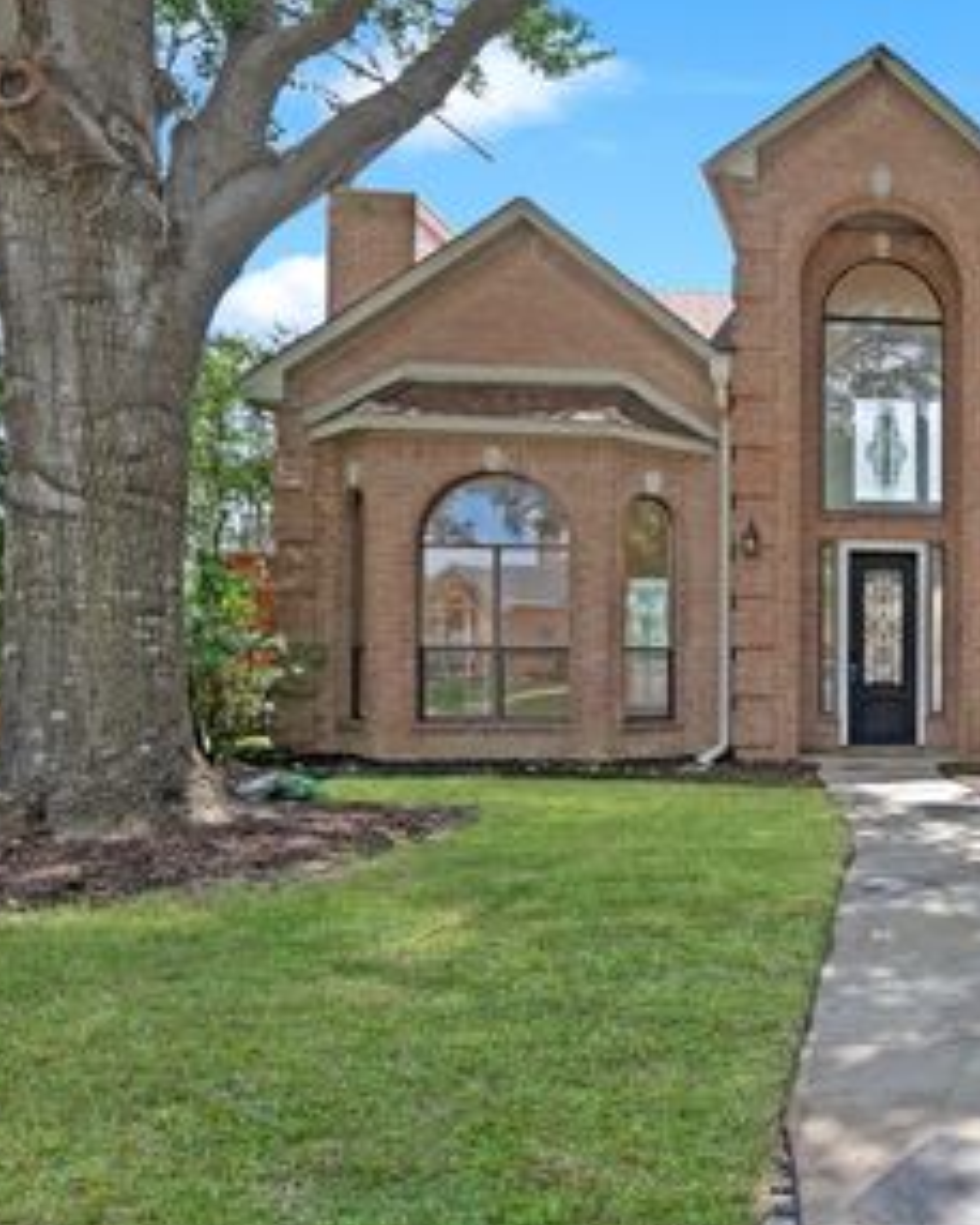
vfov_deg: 72.5
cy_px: 570
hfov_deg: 48.8
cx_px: 1001
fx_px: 833
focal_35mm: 23
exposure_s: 1/500
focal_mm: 14
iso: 800
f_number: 9
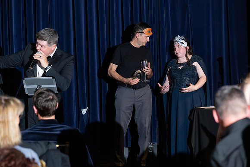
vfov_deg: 9.2
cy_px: 84
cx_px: 125
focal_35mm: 150
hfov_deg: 13.7
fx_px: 1042
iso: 2500
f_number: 5
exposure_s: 1/200
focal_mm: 150
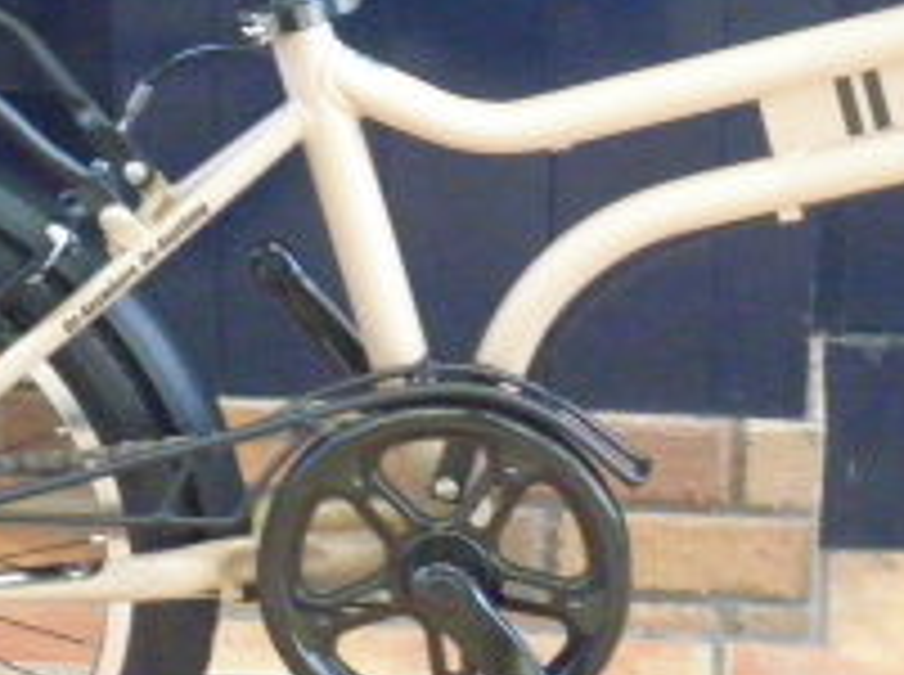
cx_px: 594
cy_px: 122
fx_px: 3910
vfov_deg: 9.8
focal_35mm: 150
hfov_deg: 13.2
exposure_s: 1/100
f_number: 3.4
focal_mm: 8.3
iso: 800
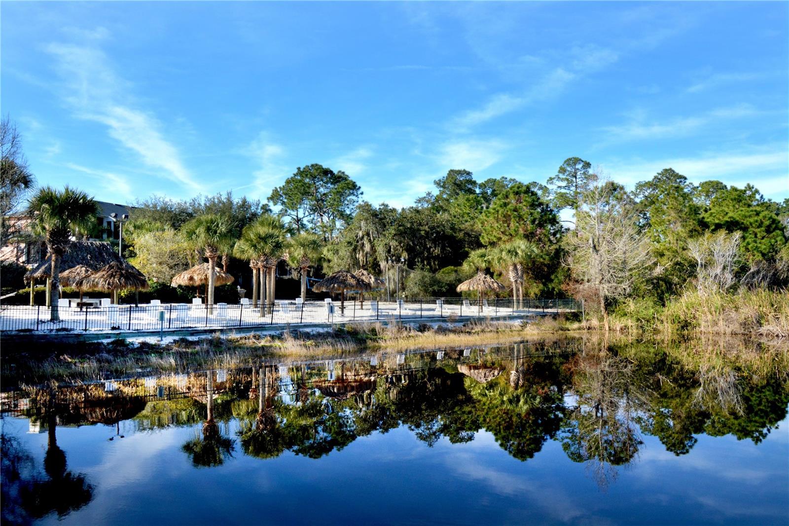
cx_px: 394
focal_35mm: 30
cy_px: 263
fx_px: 657
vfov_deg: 43.6
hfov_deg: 61.9
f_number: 16
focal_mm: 20
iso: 800
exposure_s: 1/400
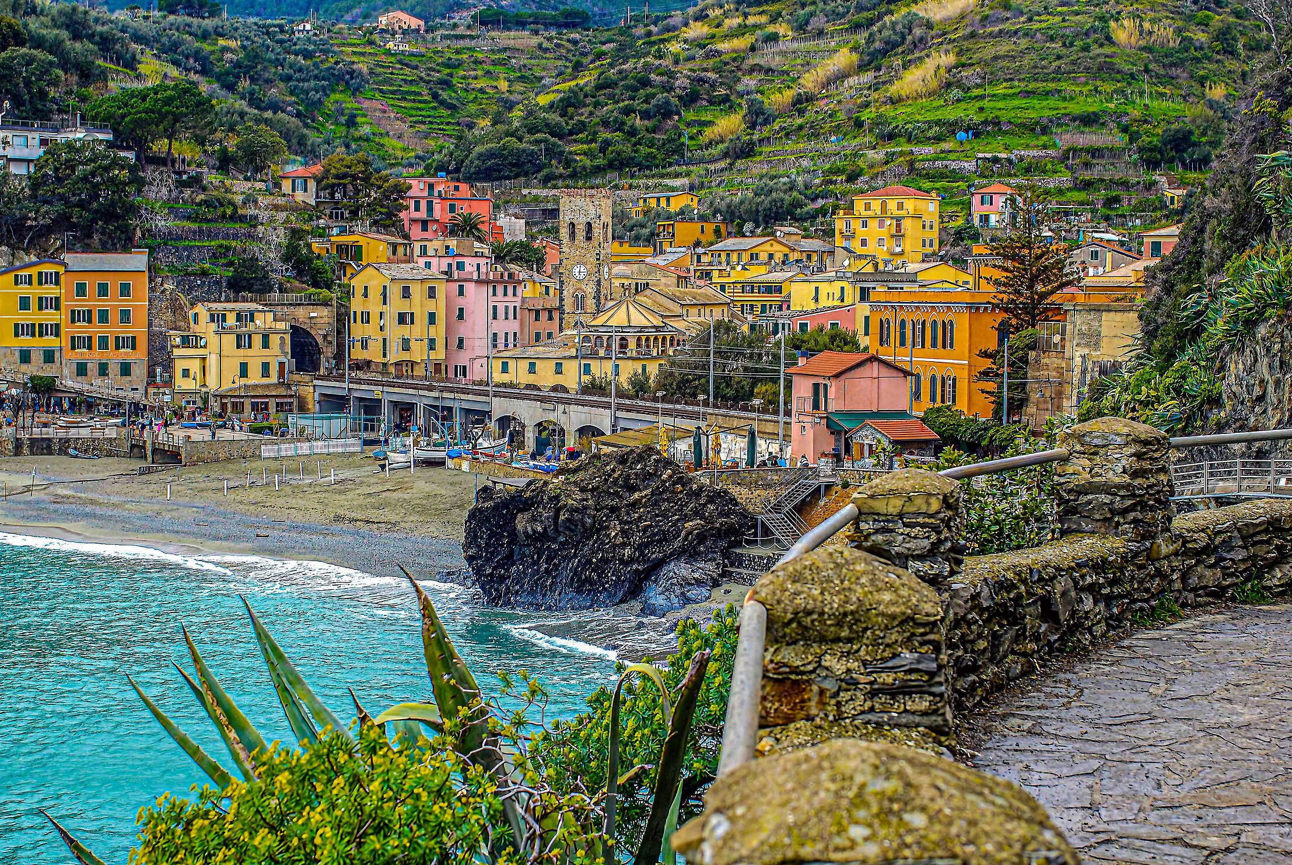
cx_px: 612
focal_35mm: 65
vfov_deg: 21.0
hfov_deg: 30.9
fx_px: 2336
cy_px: 417
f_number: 6.3
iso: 200
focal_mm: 40
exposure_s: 1/100
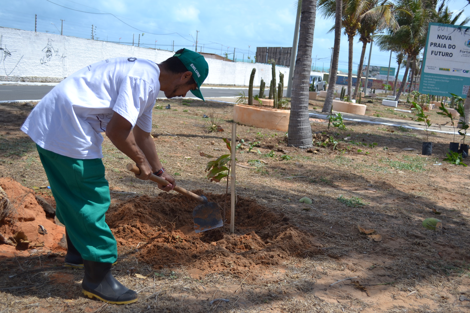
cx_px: 235
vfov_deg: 36.9
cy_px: 156
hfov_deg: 53.1
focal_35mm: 36
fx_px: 470
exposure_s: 1/800
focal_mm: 24
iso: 100
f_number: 4
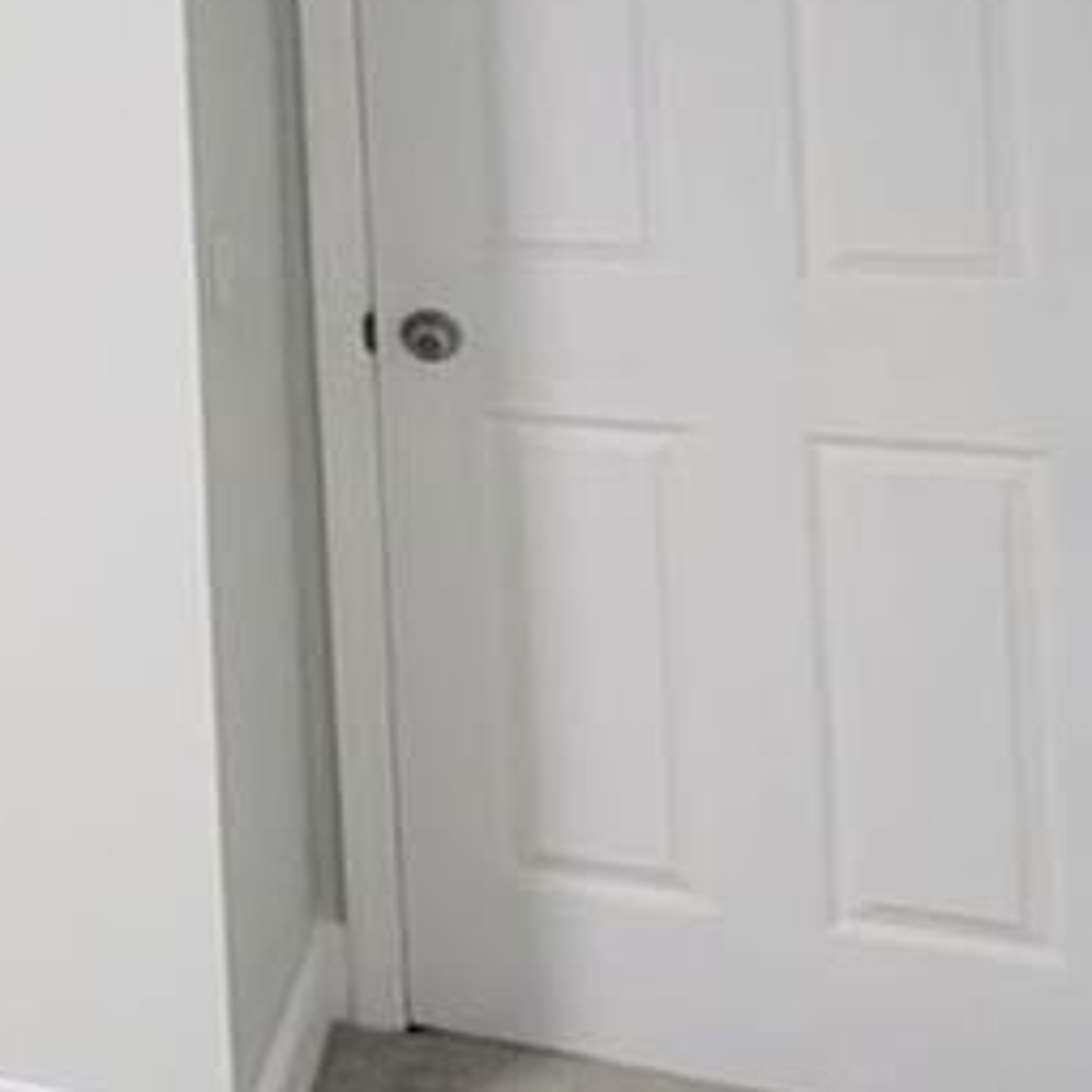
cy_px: -167
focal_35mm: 72
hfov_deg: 14.7
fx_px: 2570
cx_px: -1550
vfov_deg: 22.4
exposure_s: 1/30.5
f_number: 2.2
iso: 216
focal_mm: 1.95
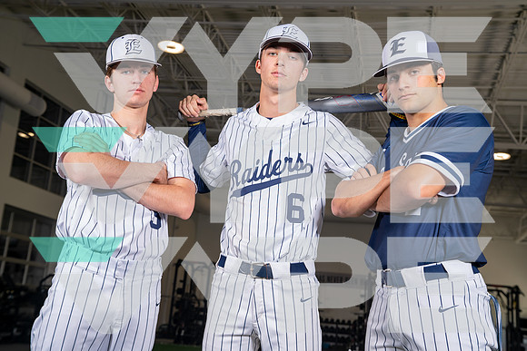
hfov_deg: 41.9
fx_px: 688
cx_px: 264
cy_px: 176
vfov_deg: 28.7
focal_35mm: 47
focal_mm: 47
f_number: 5.6
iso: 200
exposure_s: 1/200
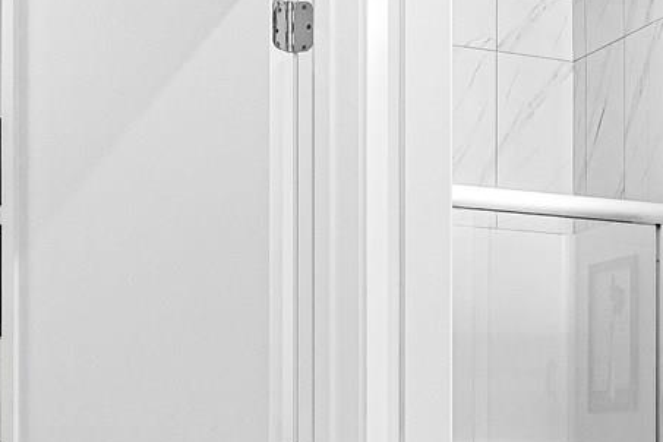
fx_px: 1749
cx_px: 804
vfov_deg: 13.9
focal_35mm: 95
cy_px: 543
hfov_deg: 20.1
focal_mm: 14
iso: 125
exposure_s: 1/6
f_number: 8
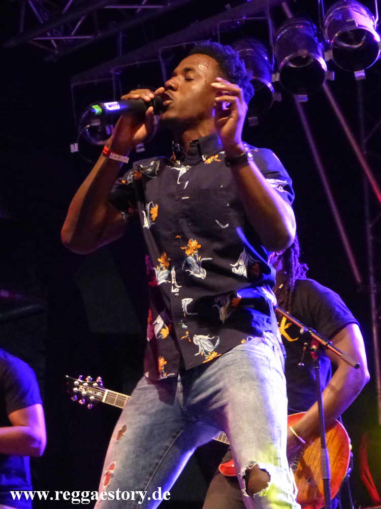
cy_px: 254
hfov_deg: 12.2
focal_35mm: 121
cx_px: 190
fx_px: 1776
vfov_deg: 16.3
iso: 1600
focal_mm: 21.8
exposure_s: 1/60
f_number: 2.8
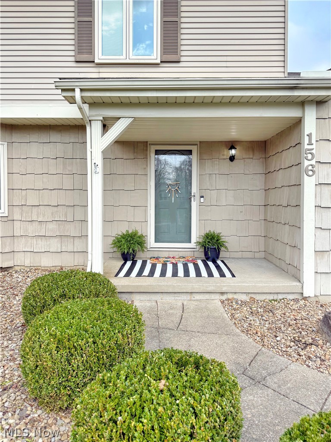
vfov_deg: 71.6
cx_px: 166
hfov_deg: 56.8
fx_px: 306
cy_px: 221
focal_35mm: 24
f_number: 1.78
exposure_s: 1/2232
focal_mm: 6.76
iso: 80
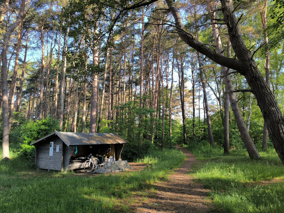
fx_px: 197
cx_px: 142
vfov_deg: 56.8
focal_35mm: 24
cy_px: 106
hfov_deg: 71.6
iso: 50
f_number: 1.9
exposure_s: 1/138
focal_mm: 6.92
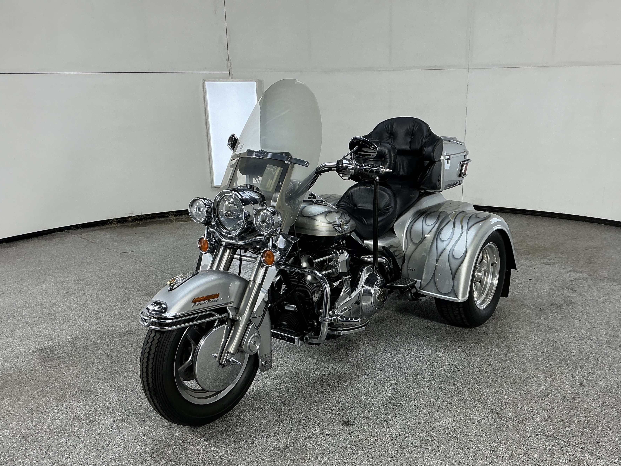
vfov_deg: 44.1
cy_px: 253
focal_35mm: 32
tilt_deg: -15.7
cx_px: 346
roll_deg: +0.7
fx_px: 574
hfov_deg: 56.7
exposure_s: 1/100
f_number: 1.8
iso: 20
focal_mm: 3
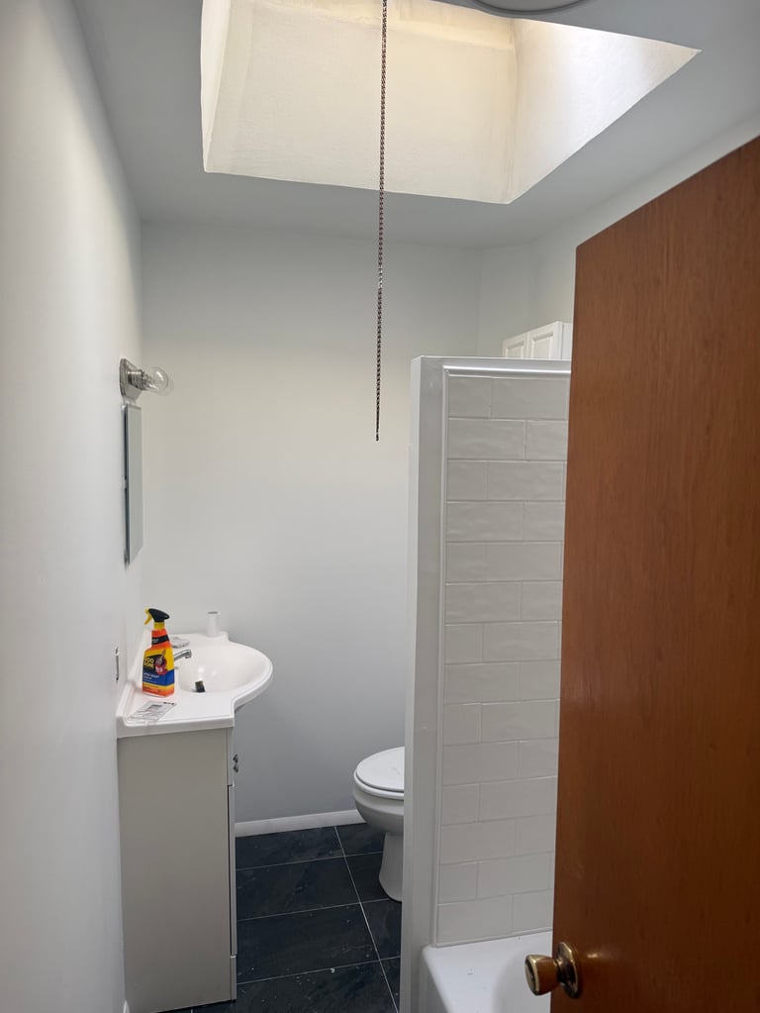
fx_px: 702
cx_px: 380
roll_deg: -2.7
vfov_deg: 71.6
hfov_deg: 56.8
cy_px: 506
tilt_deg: -3.0
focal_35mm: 24
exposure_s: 1/121
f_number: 1.78
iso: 100
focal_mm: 6.76
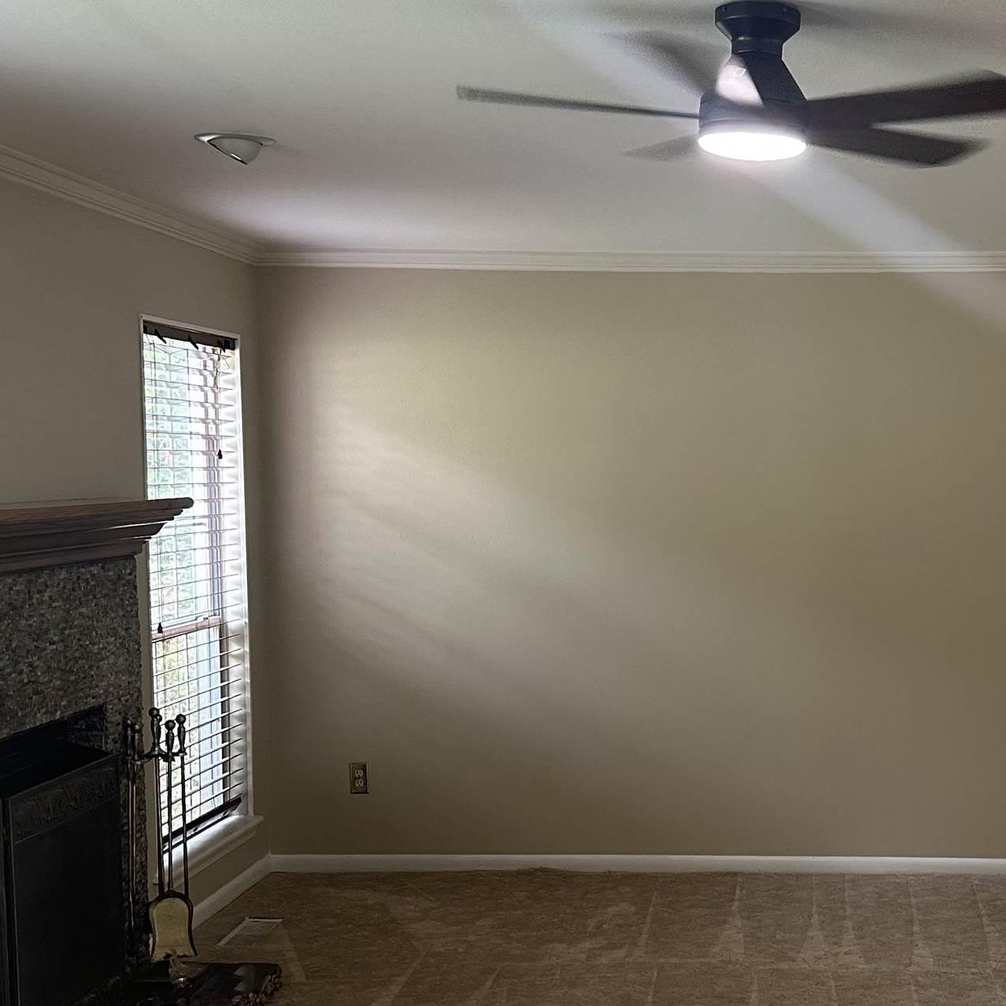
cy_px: 615
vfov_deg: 33.3
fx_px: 1677
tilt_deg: -6.1
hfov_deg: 32.6
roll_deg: -0.3
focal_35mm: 51
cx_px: 775
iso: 250
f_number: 1.78
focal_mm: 6.86
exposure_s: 1/77
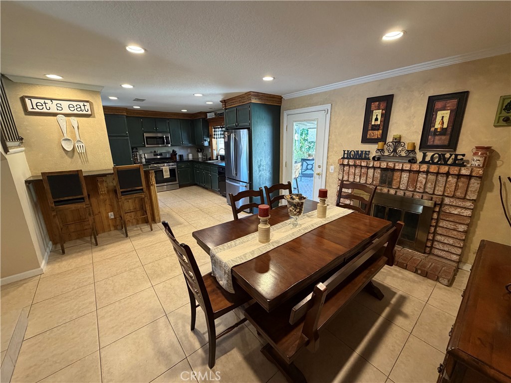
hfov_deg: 102.1
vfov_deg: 85.7
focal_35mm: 14
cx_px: 256
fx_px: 207
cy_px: 192
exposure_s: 1/60
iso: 320
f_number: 2.2
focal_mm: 2.22
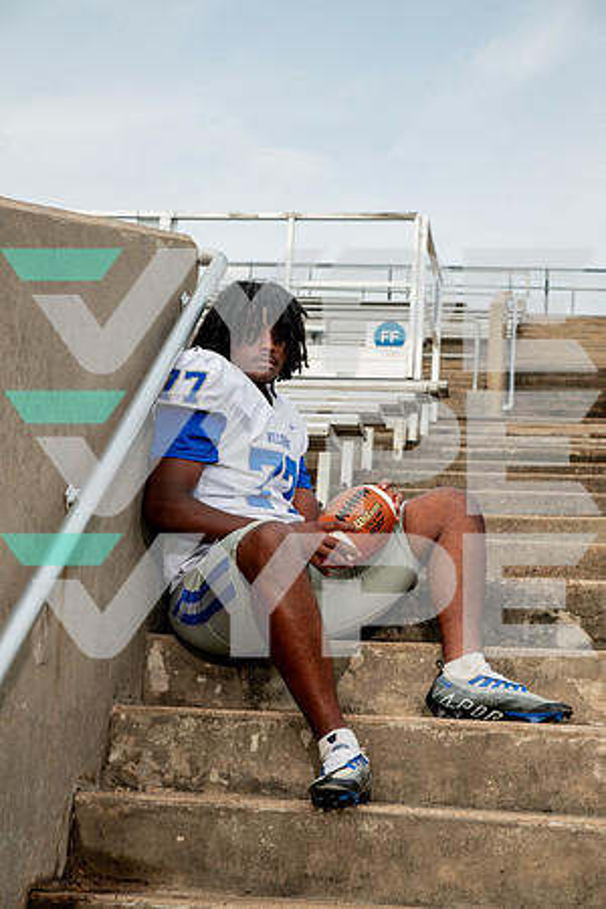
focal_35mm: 70
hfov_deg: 19.5
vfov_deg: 28.8
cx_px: 303
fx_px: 1767
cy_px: 454
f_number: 7.1
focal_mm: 70
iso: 125
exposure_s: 1/400
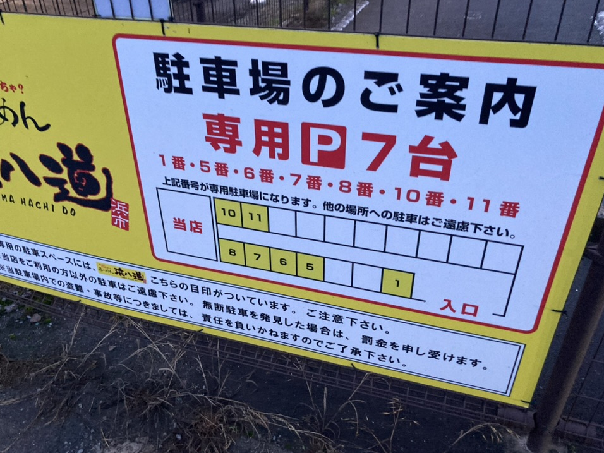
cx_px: 283
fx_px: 523
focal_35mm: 30
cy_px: 226
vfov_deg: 46.8
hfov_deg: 59.9
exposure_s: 1/25
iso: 320
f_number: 1.8
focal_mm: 3.99
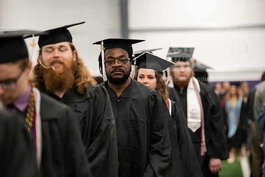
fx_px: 957
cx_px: 132
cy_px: 88
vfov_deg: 10.6
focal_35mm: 130
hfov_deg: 15.8
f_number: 3.2
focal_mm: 130
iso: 3200
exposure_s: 1/200
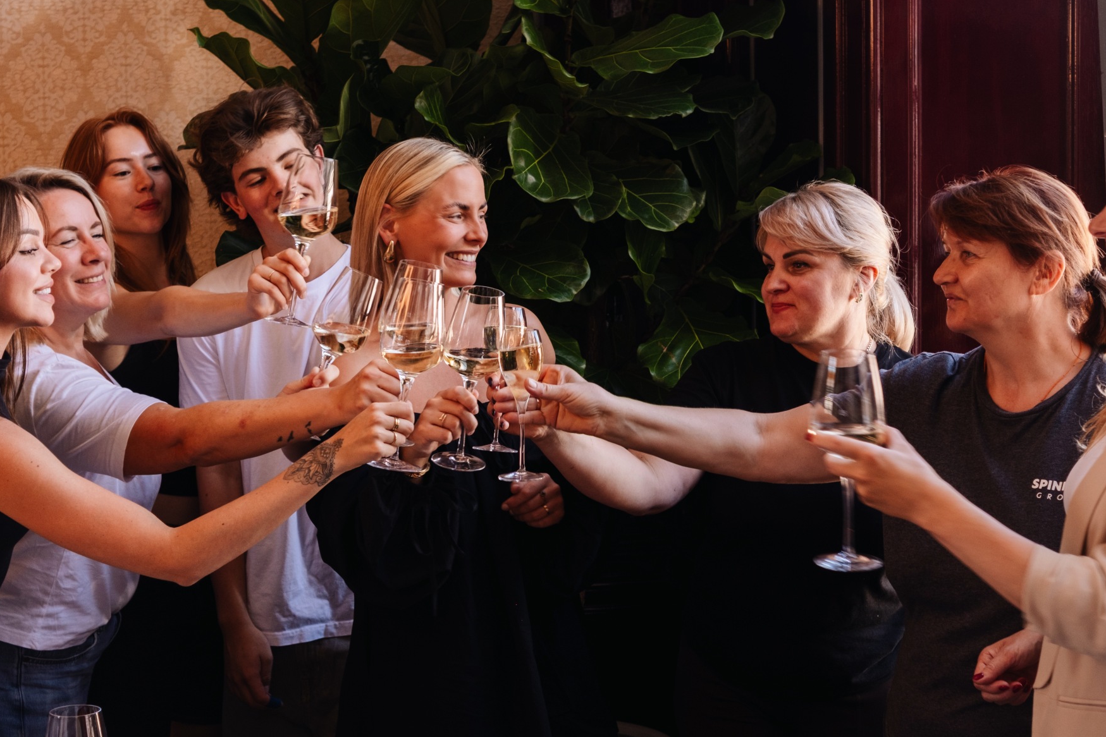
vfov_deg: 22.6
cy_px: 325
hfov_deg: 33.4
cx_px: 530
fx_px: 1843
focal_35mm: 60
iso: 250
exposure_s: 1/60
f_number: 3.2
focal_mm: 27
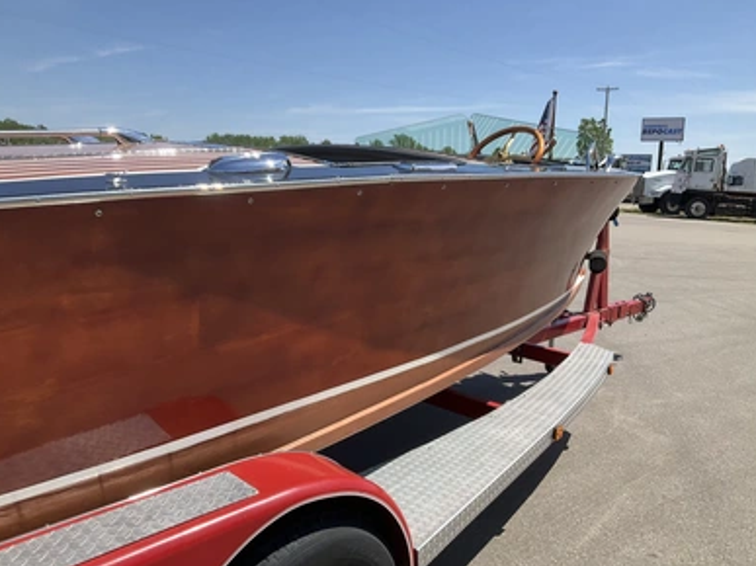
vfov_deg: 46.8
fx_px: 655
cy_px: 289
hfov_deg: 60.0
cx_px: 379
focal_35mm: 30
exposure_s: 1/1848
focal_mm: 3
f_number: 1.8
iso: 25
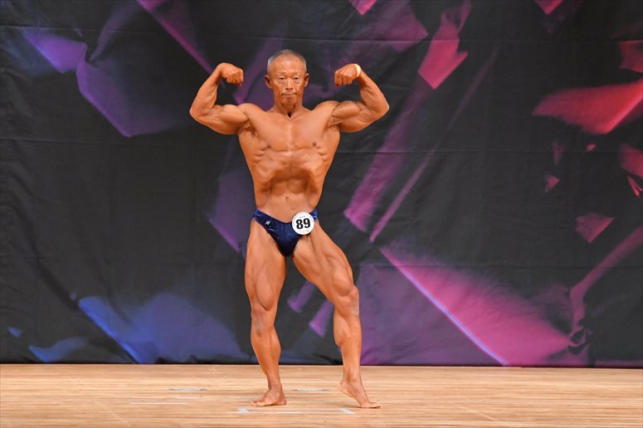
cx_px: 322
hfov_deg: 7.2
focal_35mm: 285
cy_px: 214
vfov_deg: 4.8
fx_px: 5088
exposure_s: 1/400
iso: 7200
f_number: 5.6
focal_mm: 190
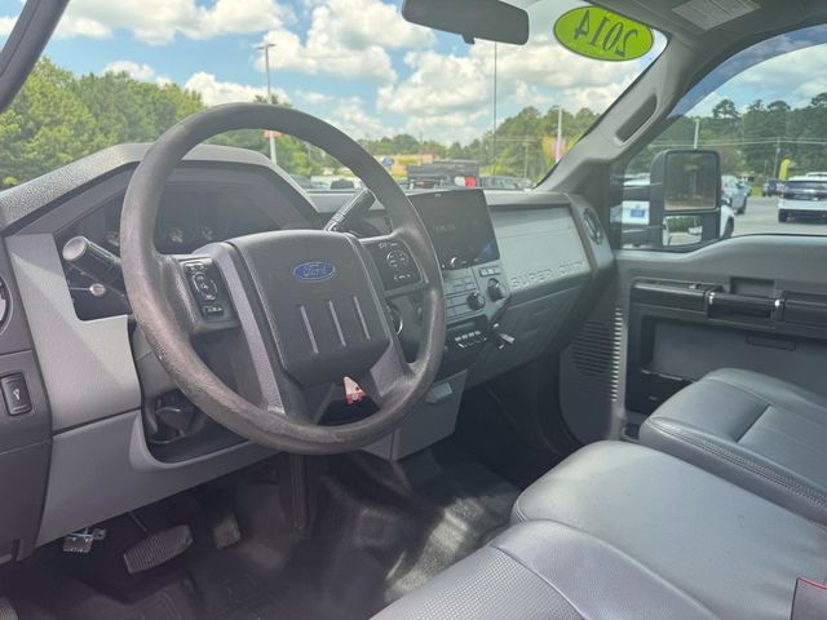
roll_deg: +0.7
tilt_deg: -13.8
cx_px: 414
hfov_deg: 71.6
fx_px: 573
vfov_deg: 56.8
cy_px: 310
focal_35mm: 24
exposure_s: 1/417
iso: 80
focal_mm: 6.76
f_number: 1.78
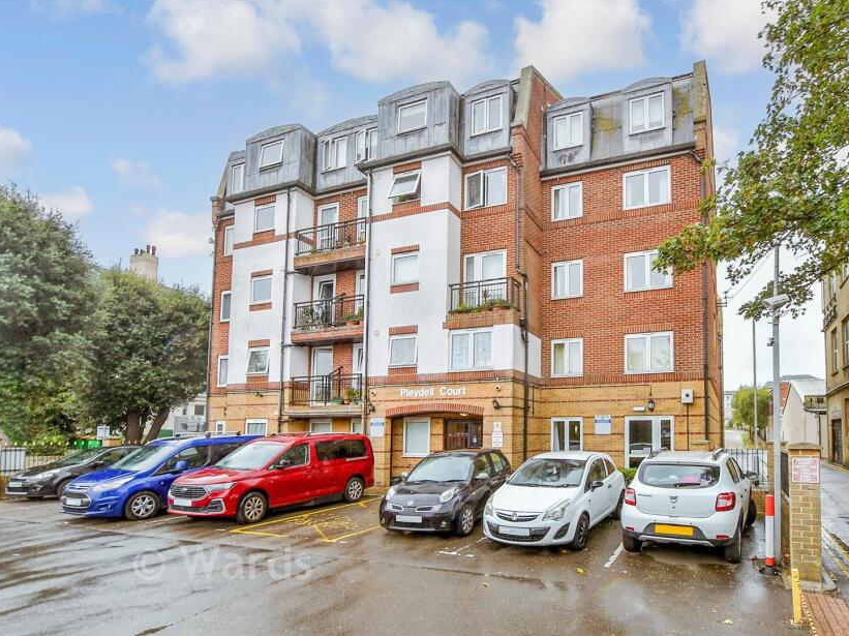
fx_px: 441
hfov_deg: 87.4
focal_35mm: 18
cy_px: 321
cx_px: 477
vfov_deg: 71.6
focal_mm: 10
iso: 160
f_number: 6.3
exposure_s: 1/60
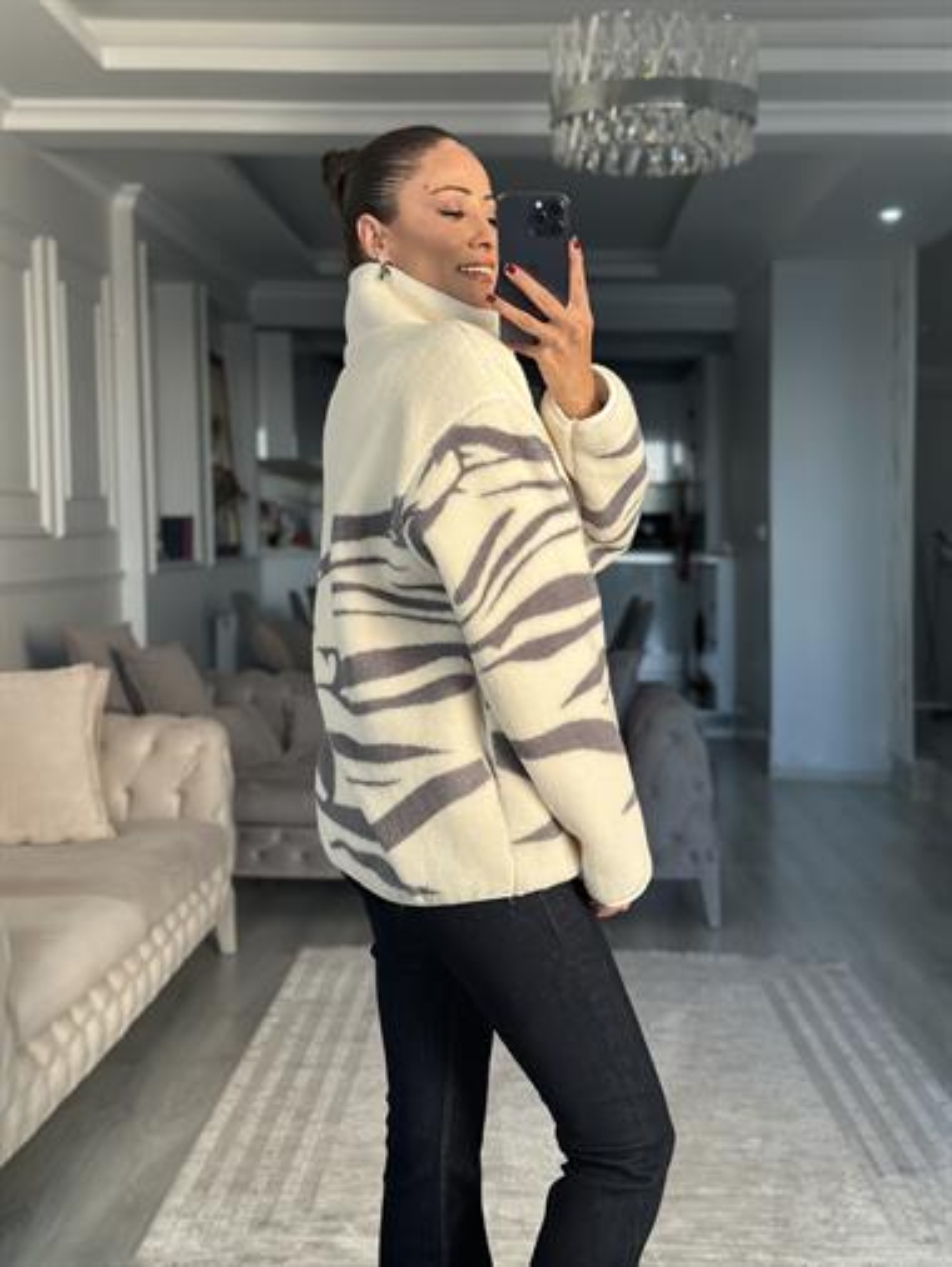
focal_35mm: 48
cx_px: 476
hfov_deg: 30.3
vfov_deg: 39.6
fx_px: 1759
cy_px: 634
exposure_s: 1/94
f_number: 1.78
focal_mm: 6.86
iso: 125
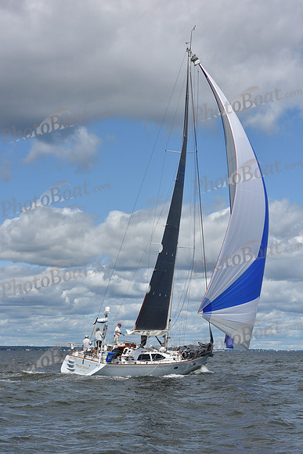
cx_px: 152
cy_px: 227
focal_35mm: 70
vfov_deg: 28.8
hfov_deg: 19.5
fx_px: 883
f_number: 11
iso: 250
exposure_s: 1/800
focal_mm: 70
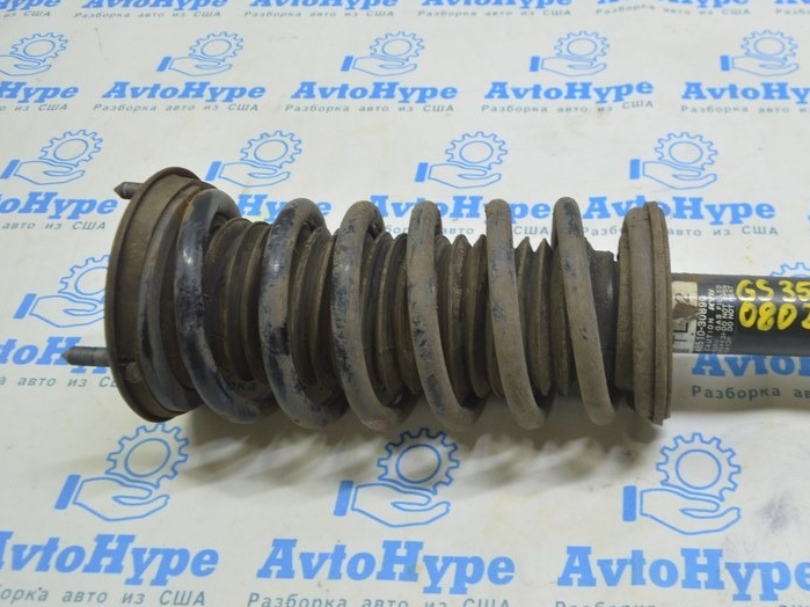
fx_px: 889
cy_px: 272
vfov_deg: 37.7
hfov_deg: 47.7
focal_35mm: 38
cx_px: 577
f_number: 5.6
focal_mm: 18
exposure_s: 1/20
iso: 400
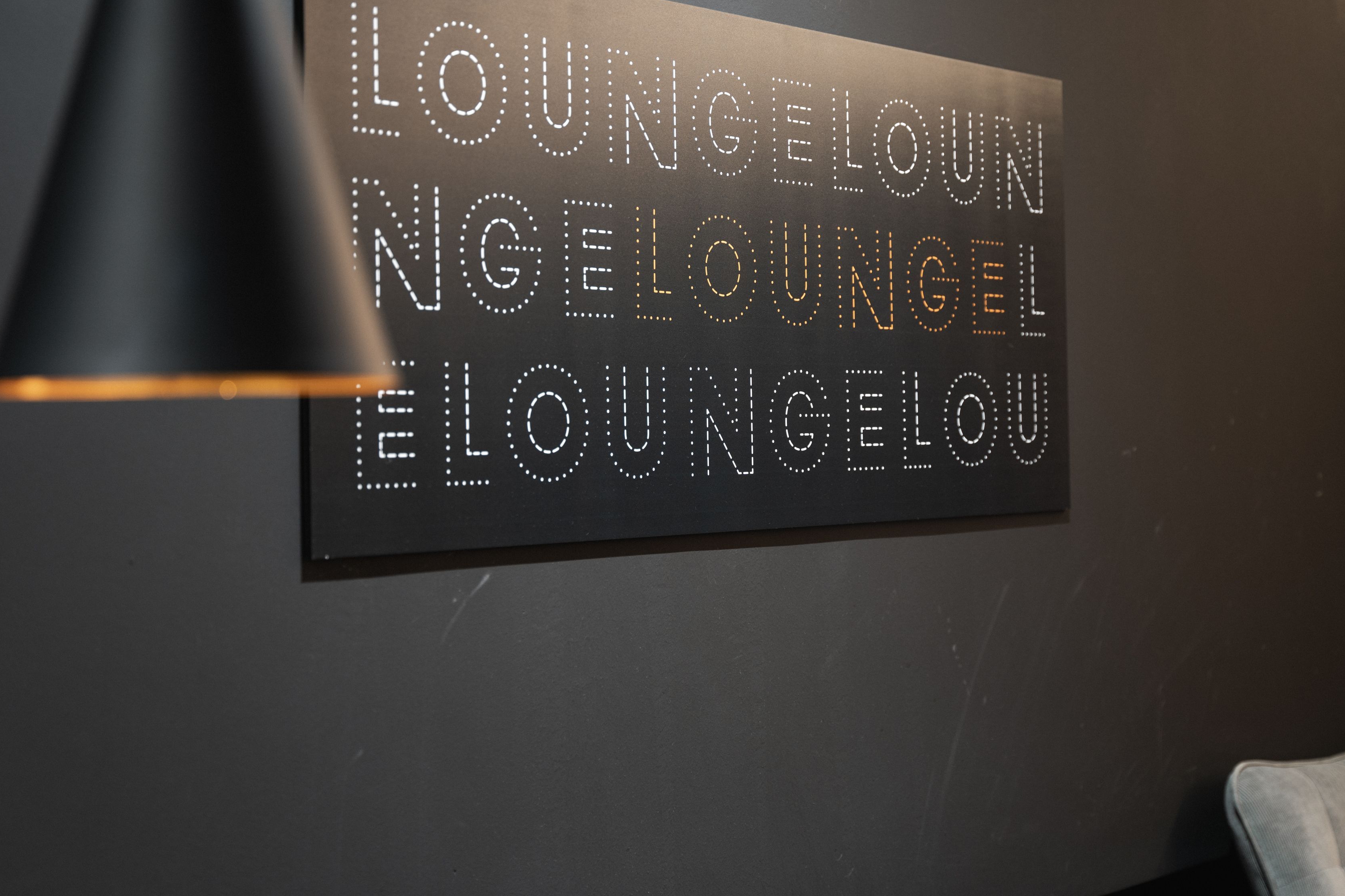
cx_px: 670
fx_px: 2391
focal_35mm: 64
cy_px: 403
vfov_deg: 21.2
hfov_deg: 31.4
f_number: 2.8
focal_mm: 55.9
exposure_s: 1/2.5
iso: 200
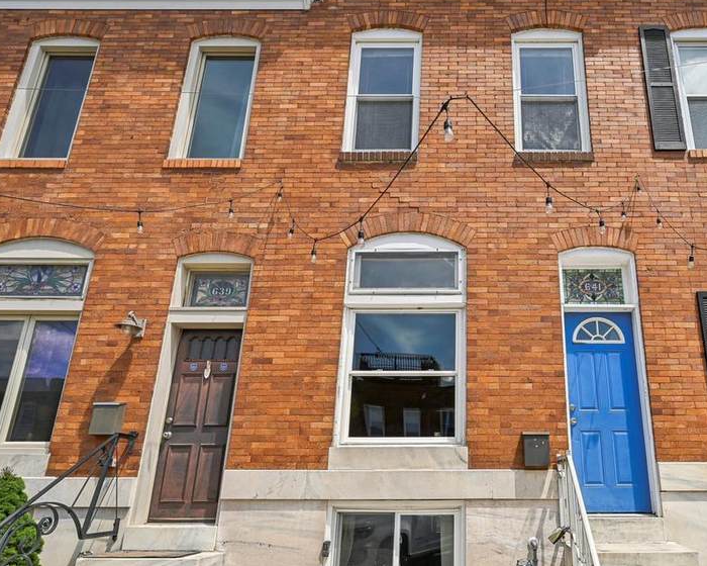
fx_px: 502
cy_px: 337
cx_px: 461
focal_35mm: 24
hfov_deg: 68.7
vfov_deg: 58.4
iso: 100
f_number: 8
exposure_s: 1/400
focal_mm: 14
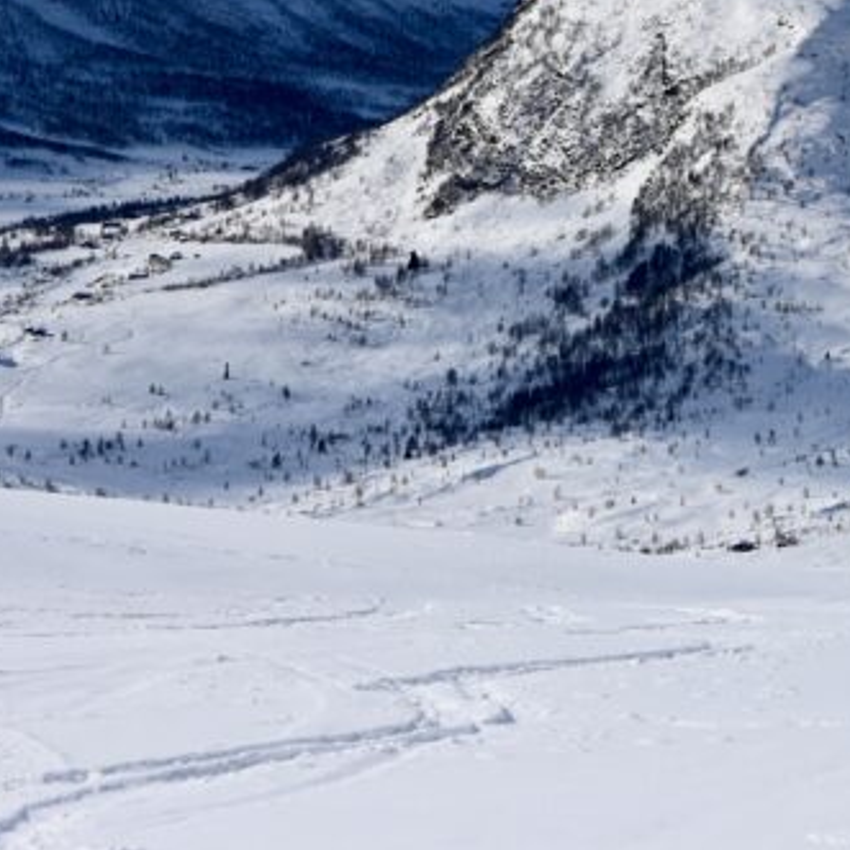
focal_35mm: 171
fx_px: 4751
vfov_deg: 10.2
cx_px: 516
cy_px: 148
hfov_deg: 10.2
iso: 320
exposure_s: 1/5000
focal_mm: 65
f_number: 6
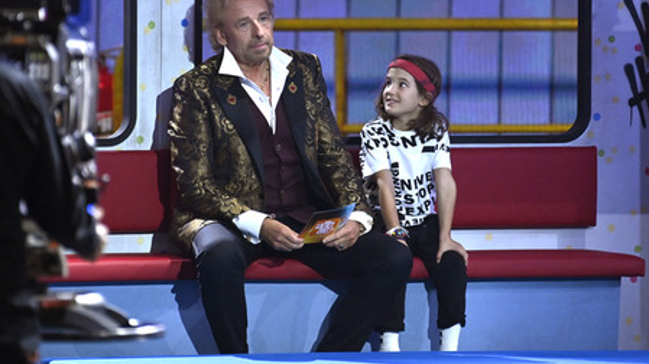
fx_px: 9047
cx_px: 324
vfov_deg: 2.3
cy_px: 157
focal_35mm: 526
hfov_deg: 4.1
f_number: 5.6
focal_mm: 500
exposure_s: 1/250
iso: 8000
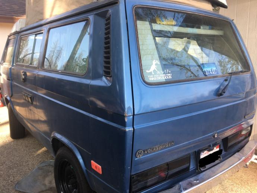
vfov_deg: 48.3
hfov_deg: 61.6
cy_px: 96
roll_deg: +0.5
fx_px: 215
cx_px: 128
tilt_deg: -8.8
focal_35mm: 29
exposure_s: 1/120
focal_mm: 4.15
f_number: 2.2
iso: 25
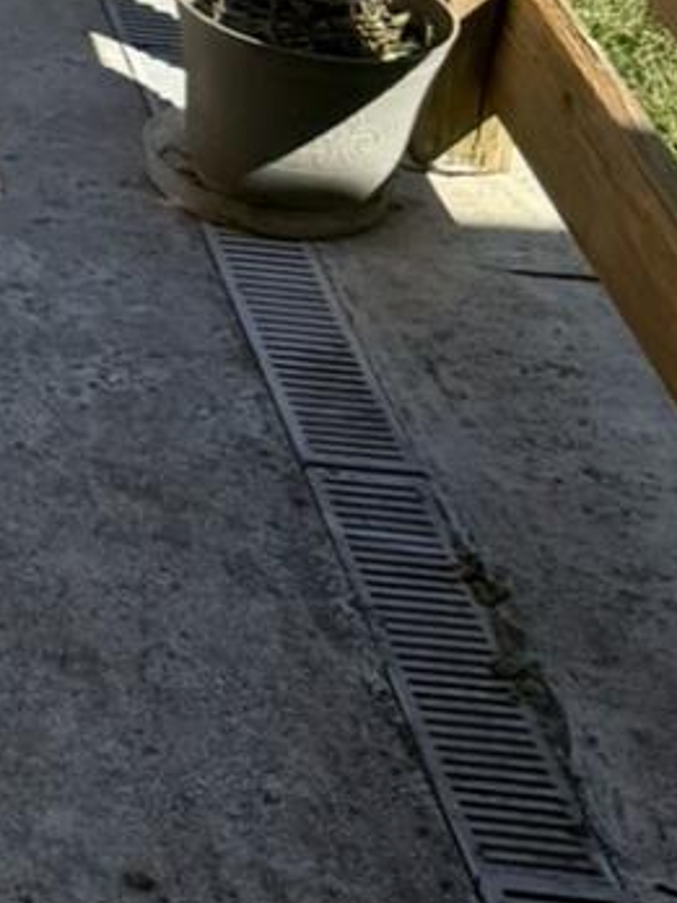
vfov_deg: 13.7
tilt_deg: -14.6
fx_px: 3599
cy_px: -285
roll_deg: +0.5
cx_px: -1149
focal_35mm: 138
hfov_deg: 9.2
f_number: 1.78
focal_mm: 6.76
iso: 80
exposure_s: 1/3425
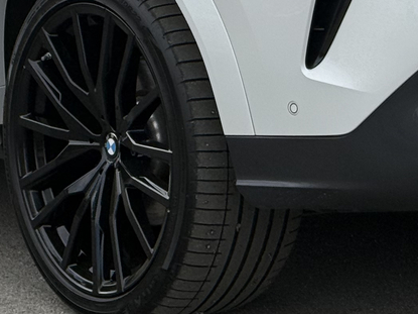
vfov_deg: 8.0
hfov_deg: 10.7
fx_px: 2233
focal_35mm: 185
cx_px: 262
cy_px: -55
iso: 64
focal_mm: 6.76
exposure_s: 1/4329
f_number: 1.78
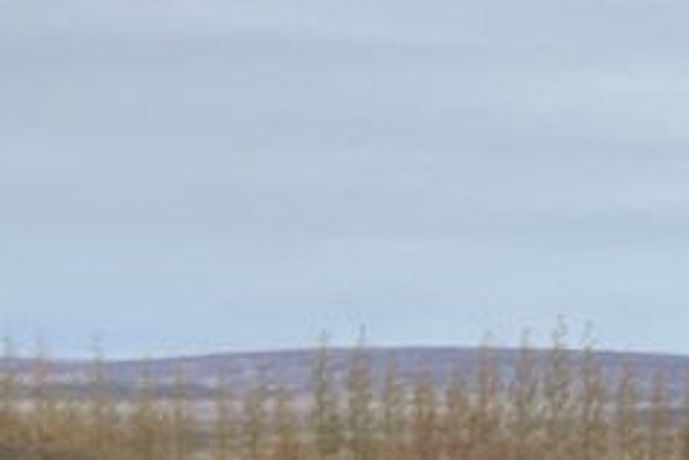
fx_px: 3272
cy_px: 691
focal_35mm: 171
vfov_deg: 7.9
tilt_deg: -5.2
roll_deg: +0.3
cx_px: 1320
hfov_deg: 11.1
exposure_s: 1/389
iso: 32
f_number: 1.8
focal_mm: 4.25
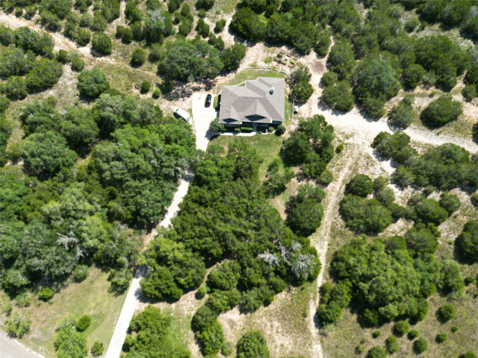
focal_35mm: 24
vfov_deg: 56.8
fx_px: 331
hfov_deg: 71.6
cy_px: 179
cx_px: 239
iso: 120
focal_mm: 6.72
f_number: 1.7
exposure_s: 1/1600
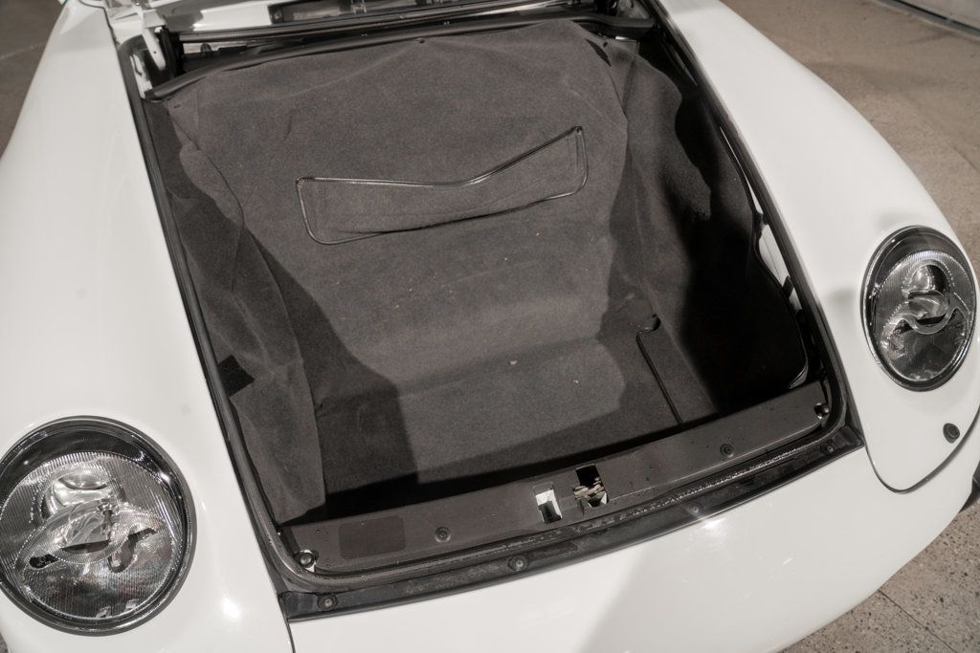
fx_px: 653
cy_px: 326
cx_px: 490
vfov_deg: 53.1
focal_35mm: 24
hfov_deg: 73.7
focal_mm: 24
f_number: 7.1
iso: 250
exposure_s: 1/60
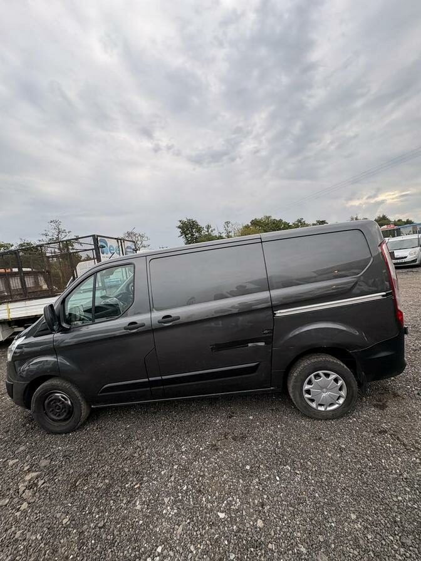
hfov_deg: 85.7
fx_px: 227
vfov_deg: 102.1
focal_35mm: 14
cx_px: 210
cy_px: 280
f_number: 2.2
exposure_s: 1/473
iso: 40
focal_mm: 2.22
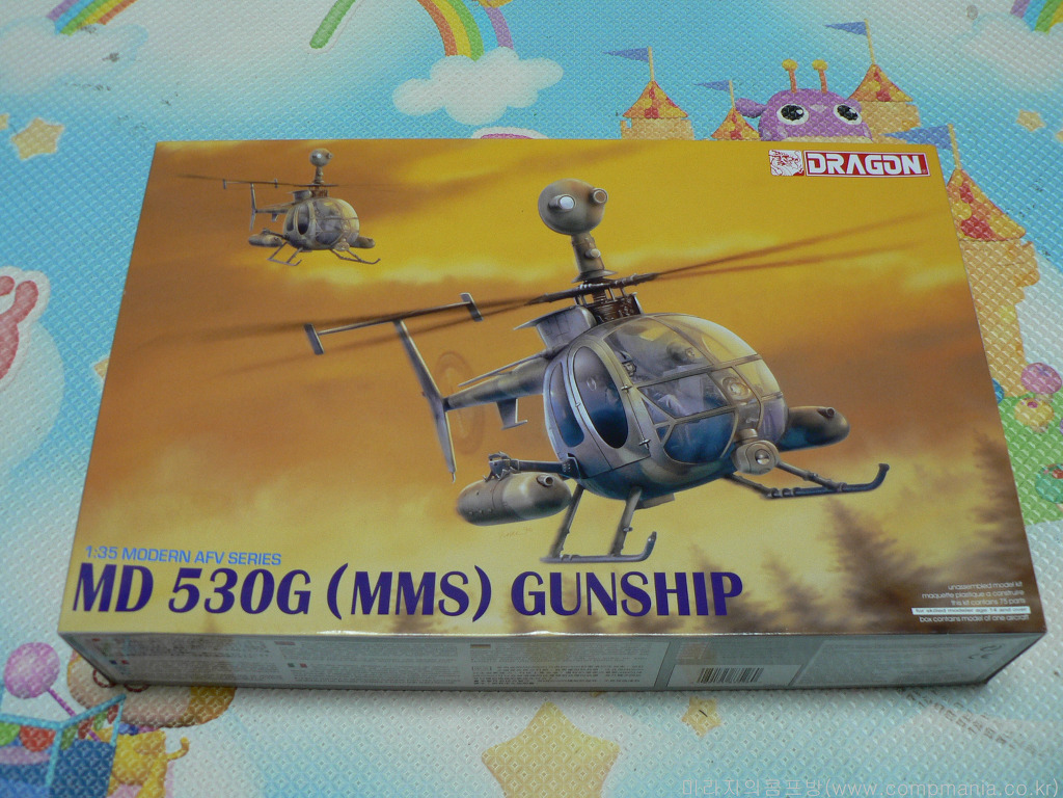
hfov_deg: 51.4
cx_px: 532
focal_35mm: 36
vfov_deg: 39.7
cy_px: 399
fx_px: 1106
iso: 150
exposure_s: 1/30
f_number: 2.8
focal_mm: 6
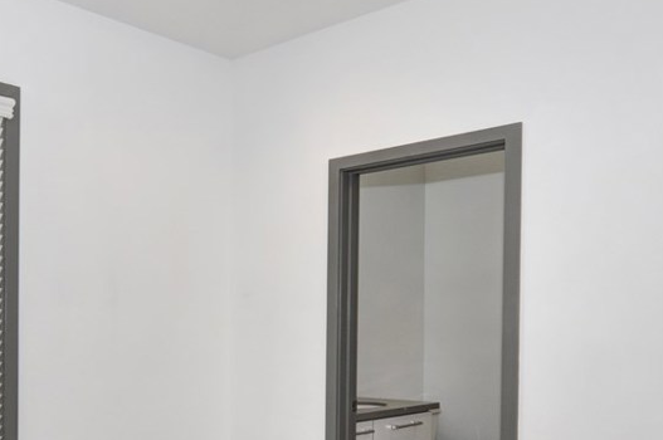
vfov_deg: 36.5
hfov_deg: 52.7
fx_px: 644
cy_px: 349
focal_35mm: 35
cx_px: 189
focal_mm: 12
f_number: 7.1
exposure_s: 1/60
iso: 400
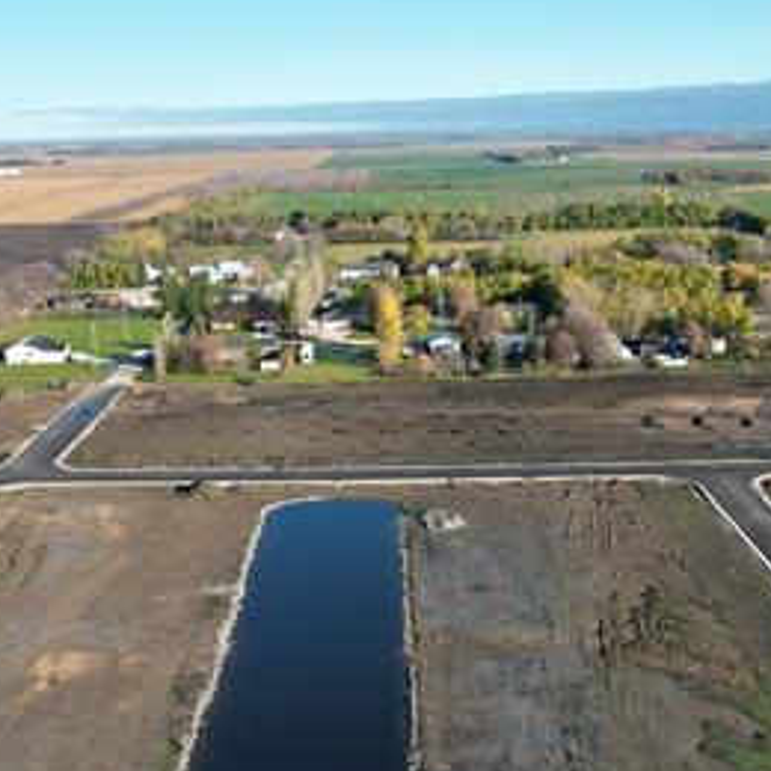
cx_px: 237
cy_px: 445
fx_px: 1159
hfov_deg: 36.3
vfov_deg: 36.7
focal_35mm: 46
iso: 100
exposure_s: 1/1250
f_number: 2.8
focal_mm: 8.38
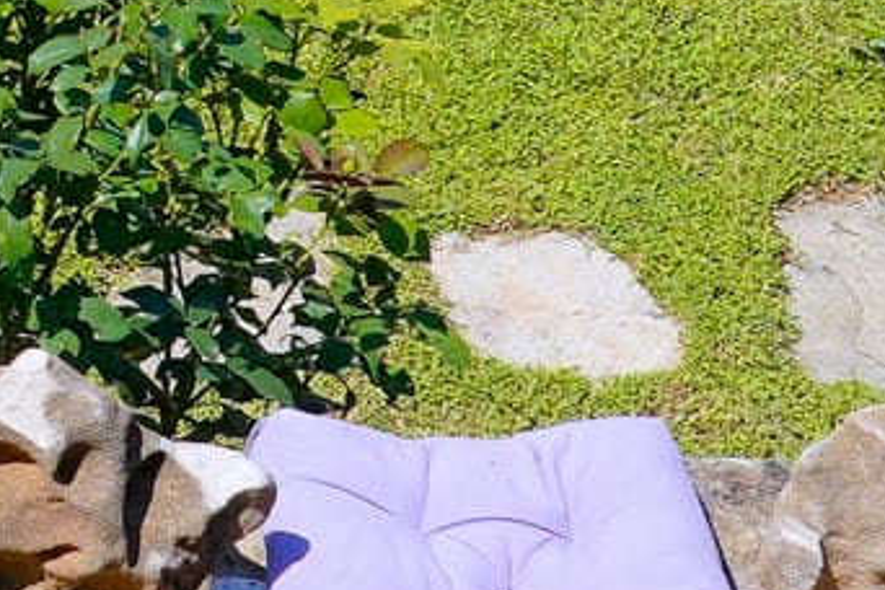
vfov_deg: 6.6
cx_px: -1018
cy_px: -393
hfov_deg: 9.3
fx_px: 5015
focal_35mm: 204
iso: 125
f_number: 10
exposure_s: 1/320
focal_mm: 24
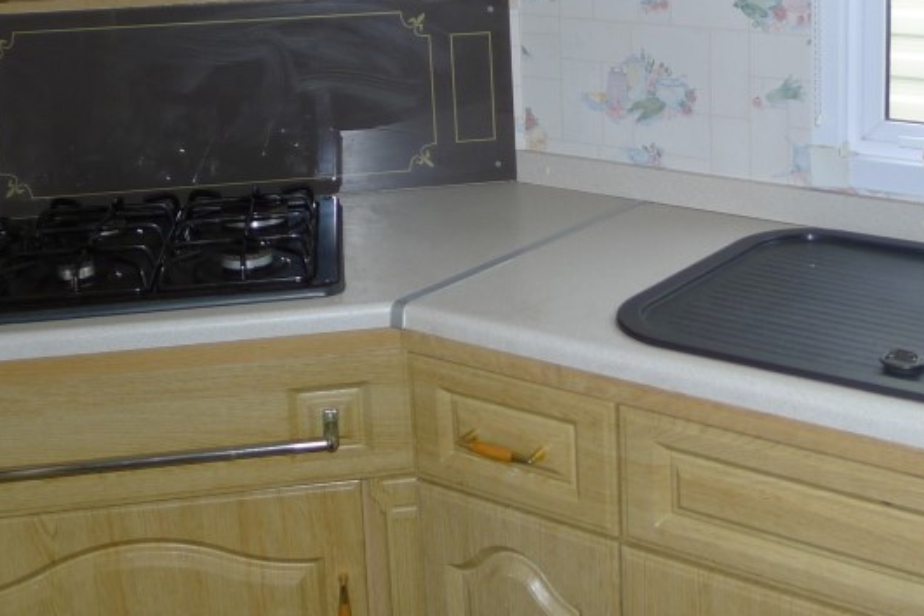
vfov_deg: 25.4
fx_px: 1335
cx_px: 660
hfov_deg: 37.5
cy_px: 87
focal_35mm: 52
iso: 100
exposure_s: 1/100
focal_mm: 5.1
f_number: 2
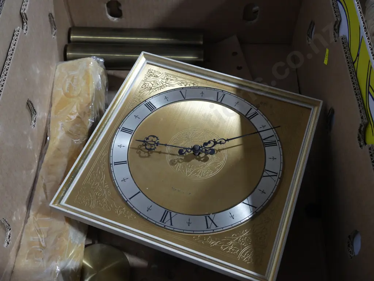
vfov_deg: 34.4
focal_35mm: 42
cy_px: 140
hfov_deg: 44.8
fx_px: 454
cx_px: 187
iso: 1600
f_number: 5.6
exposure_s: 1/60
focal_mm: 21
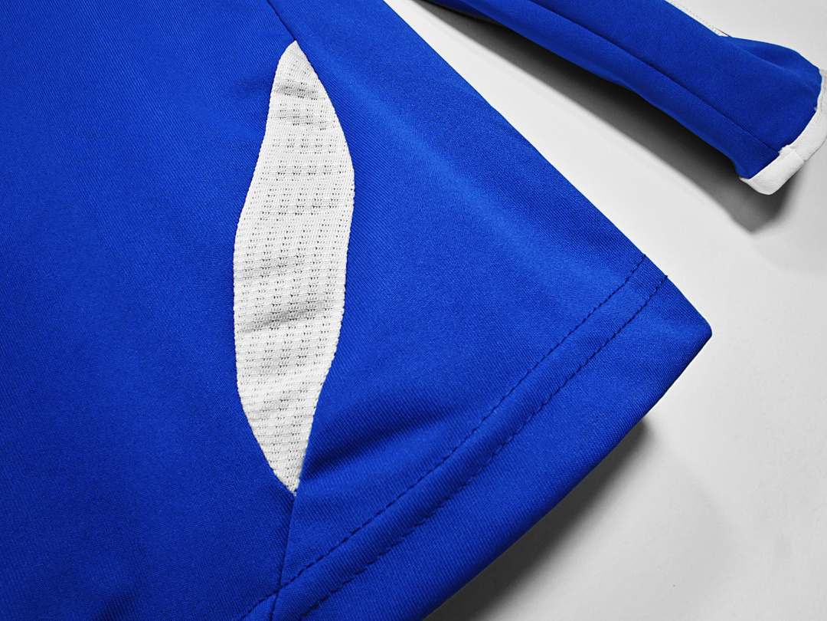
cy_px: 310
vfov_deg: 58.9
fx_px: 549
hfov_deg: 73.9
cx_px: 414
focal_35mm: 23
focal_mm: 2.59
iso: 61
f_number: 2.2
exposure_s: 1/50
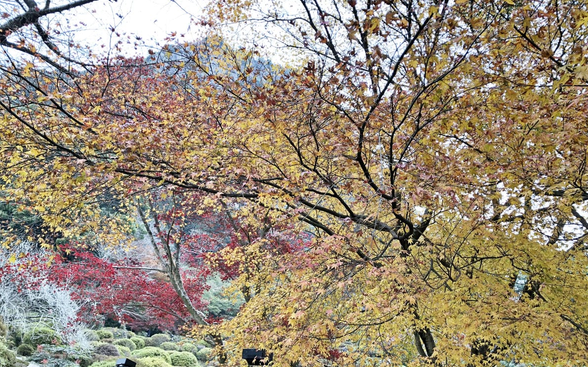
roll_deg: -0.2
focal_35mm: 30
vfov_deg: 41.8
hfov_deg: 62.9
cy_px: 198
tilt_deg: +24.0
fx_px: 481
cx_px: 297
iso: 40
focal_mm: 3.99
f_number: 1.8
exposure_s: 1/120
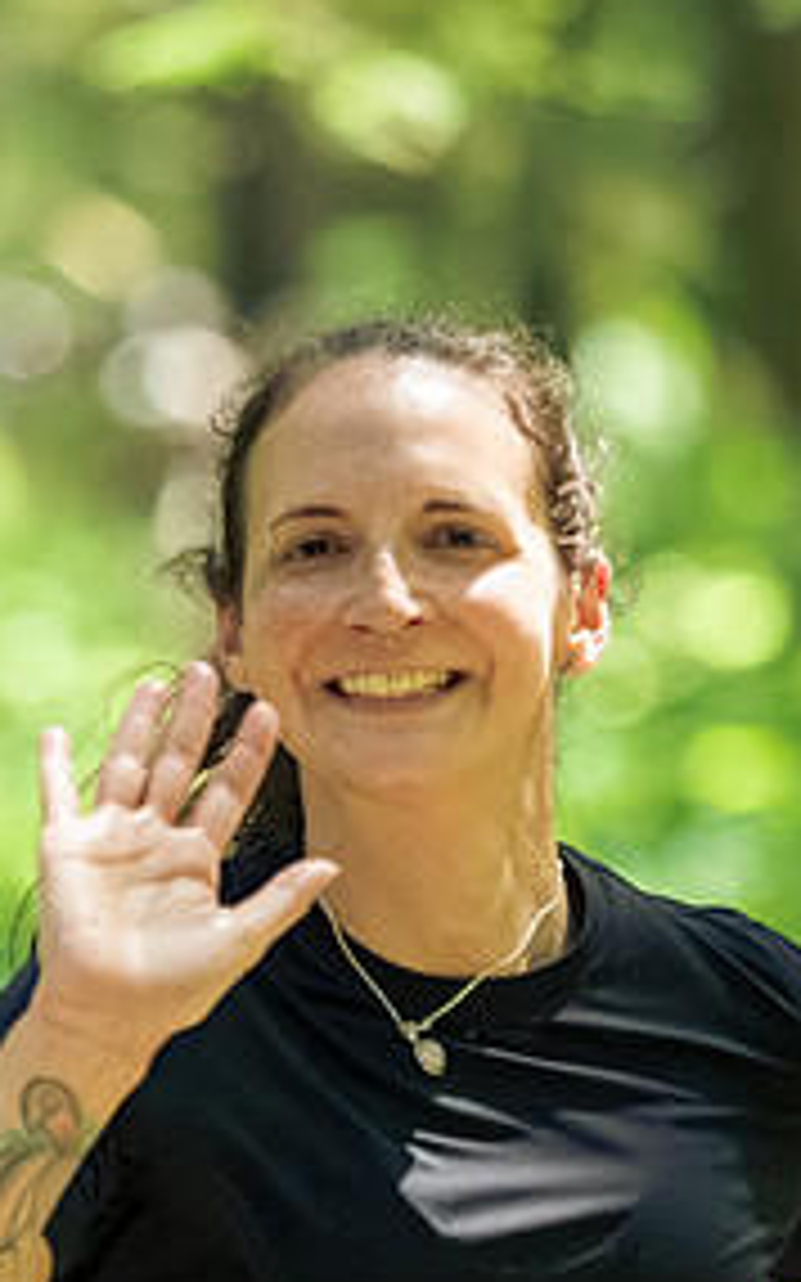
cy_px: 884
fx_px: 21387
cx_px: -36
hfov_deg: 2.1
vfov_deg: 3.4
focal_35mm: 612
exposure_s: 1/800
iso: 5000
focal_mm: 142
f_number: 2.8
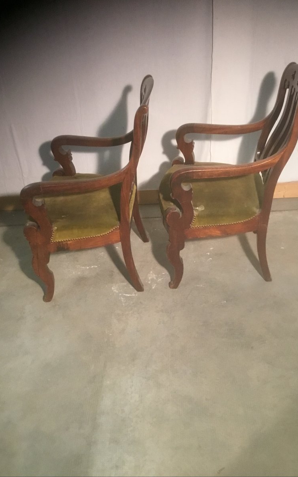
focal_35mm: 33
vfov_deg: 58.1
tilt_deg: -34.9
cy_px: 238
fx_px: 429
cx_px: 152
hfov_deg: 38.3
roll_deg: +3.6
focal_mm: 3.3
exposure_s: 1/33
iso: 200
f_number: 2.4
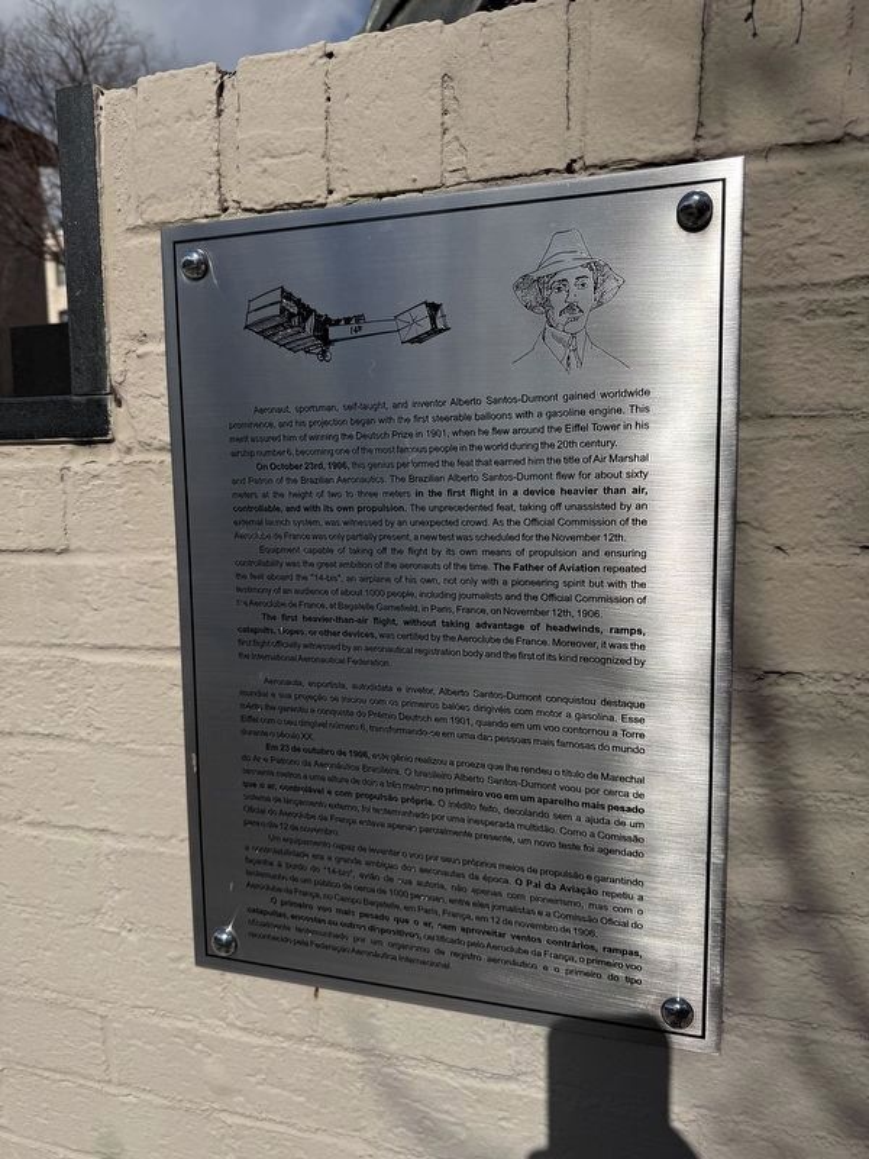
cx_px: 434
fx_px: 803
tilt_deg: -10.2
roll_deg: -1.3
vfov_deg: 71.6
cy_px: 580
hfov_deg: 56.8
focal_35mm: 24
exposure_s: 1/14286
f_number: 1.78
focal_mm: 6.76
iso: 100
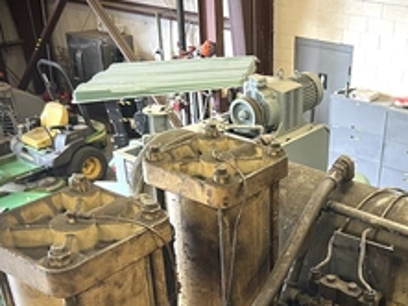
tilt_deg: -31.0
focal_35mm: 47
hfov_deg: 39.4
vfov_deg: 30.0
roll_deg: -1.5
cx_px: 301
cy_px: 253
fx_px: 554
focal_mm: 5.7
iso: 250
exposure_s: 1/60
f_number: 1.5
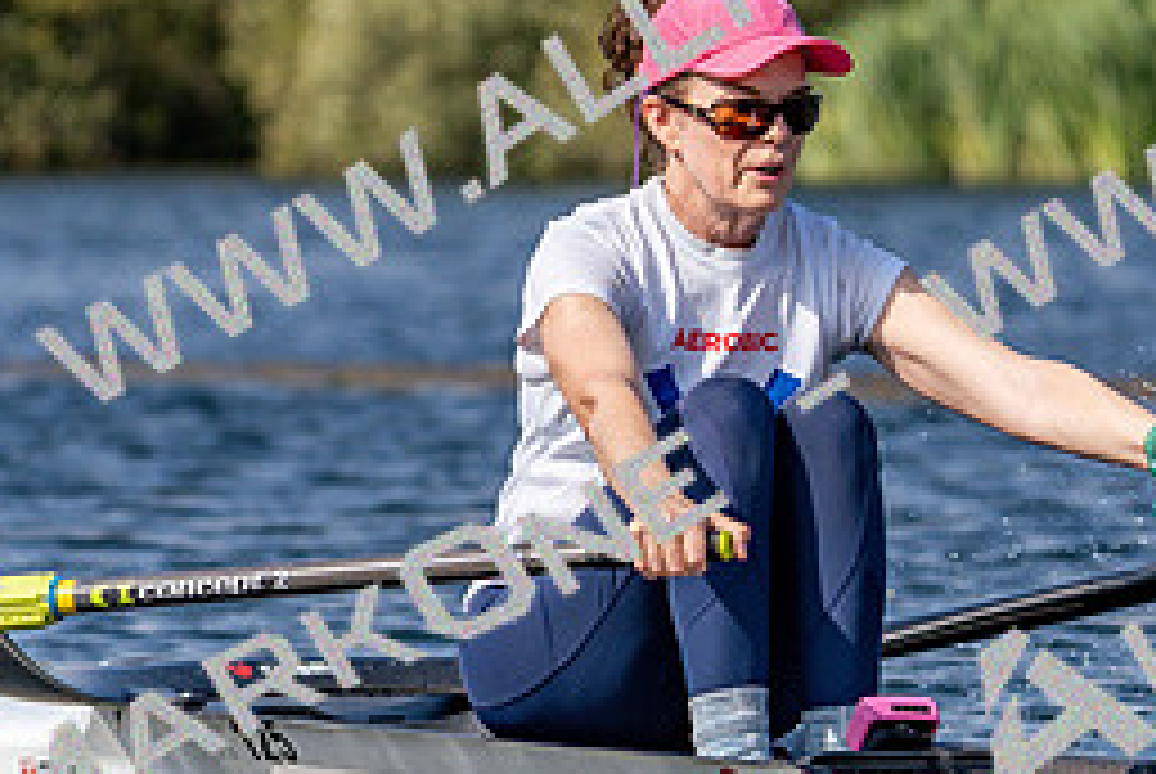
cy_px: 416
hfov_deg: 4.0
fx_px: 16684
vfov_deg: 2.7
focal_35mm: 519
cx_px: 594
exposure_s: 1/1600
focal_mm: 230
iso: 200
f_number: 5.6
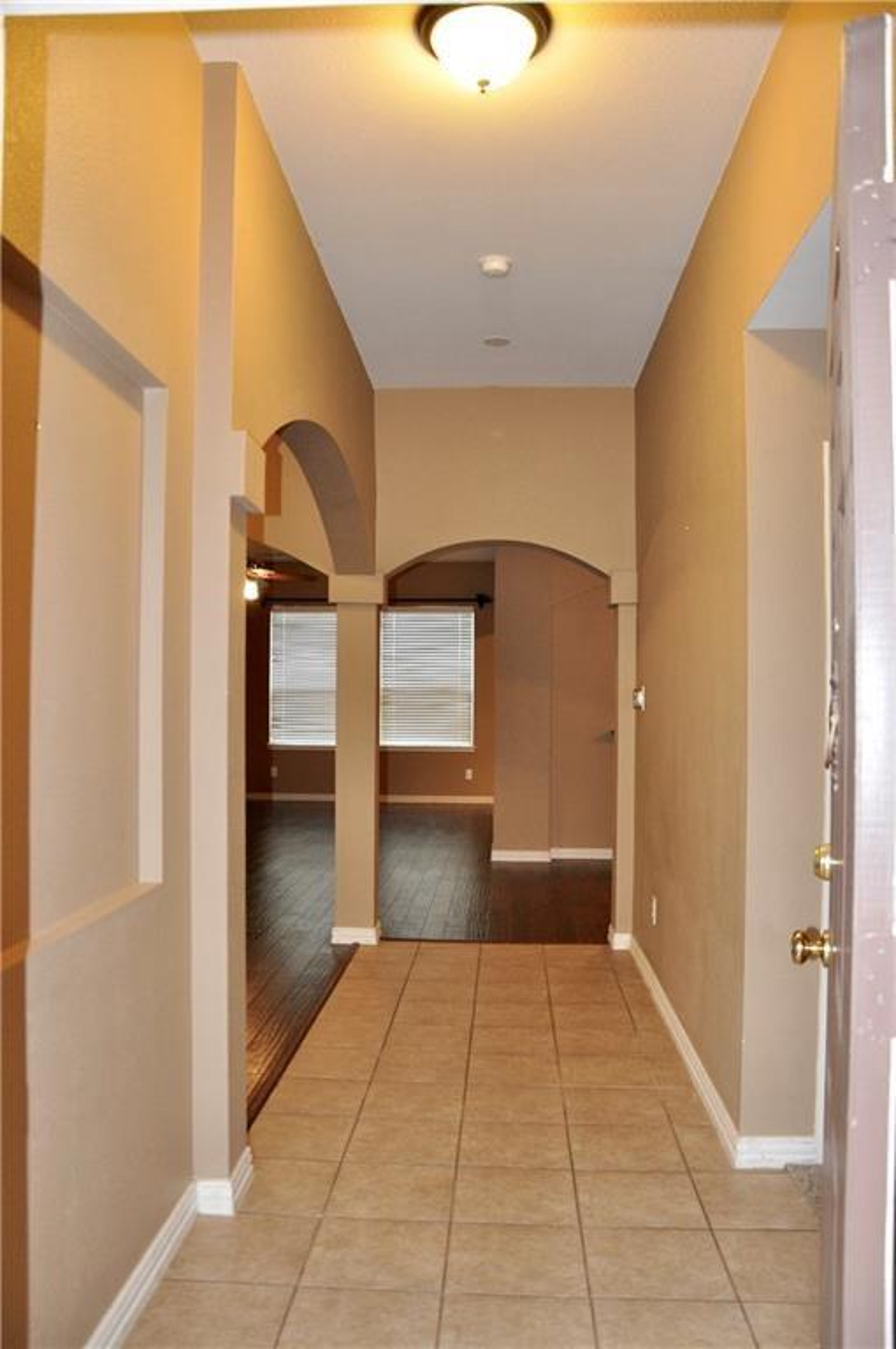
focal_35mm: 27
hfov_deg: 47.8
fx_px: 1011
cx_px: 448
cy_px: 674
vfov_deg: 67.4
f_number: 3.5
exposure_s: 1/60
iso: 800
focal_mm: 18
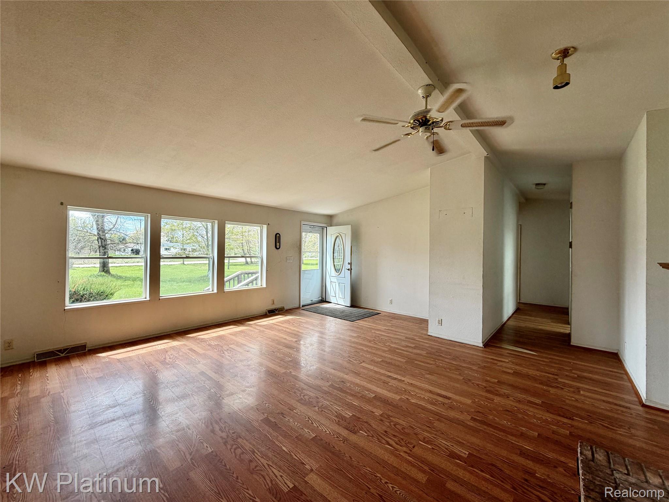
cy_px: 251
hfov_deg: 102.1
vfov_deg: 85.7
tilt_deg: +0.1
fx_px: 271
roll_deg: -0.1
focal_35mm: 14
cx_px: 334
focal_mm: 2.22
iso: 40
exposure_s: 1/142
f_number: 2.2
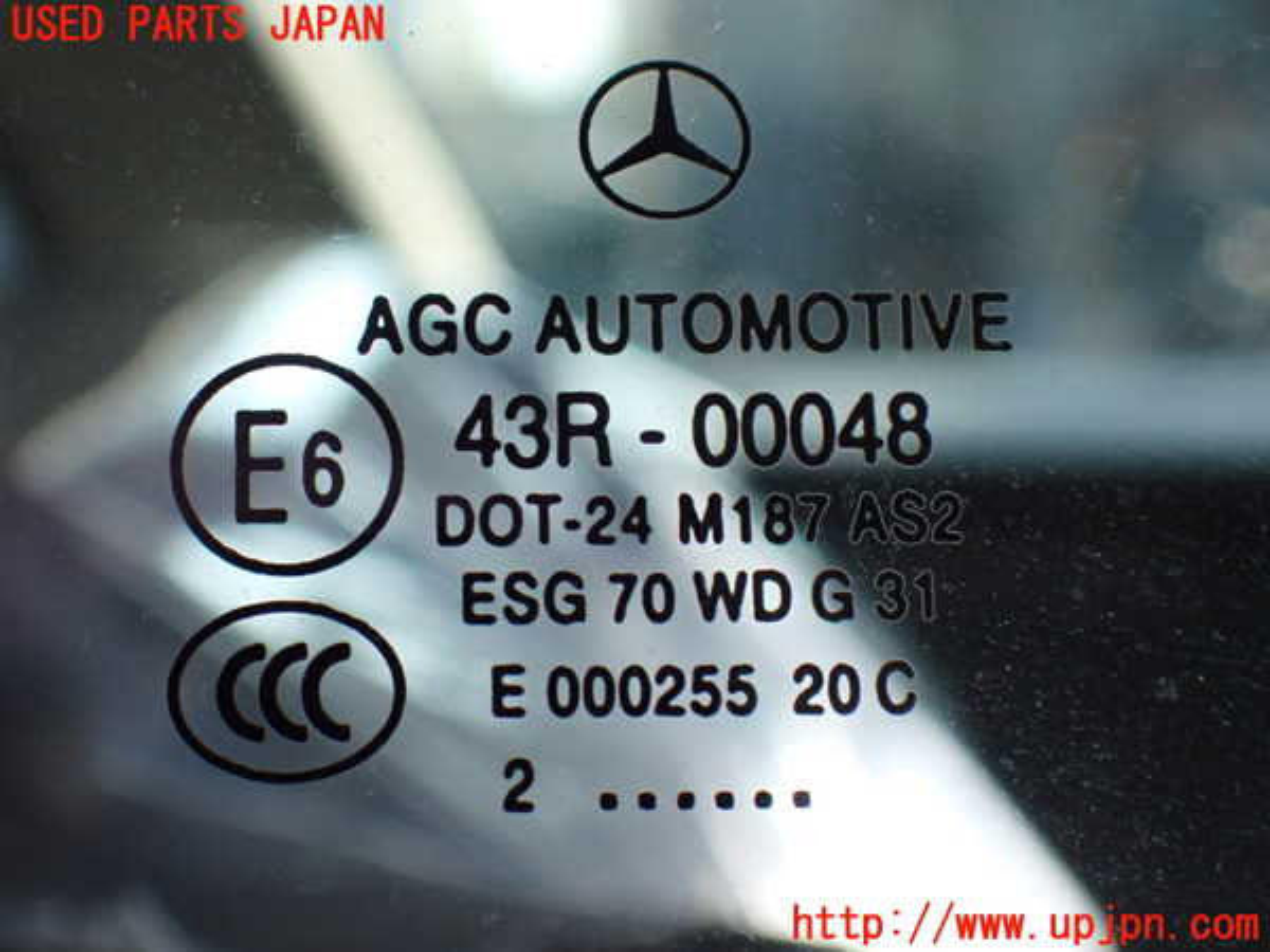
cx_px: 635
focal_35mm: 100
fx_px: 3669
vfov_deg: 14.8
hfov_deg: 19.6
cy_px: 476
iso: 640
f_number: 4.9
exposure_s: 1/400
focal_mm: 18
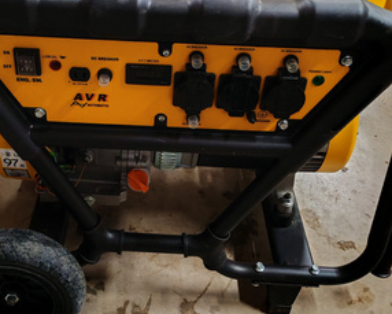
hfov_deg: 39.9
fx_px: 534
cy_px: 95
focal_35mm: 46
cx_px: 138
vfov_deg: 32.4
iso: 800
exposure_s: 1/100
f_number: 1.95
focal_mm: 5.52
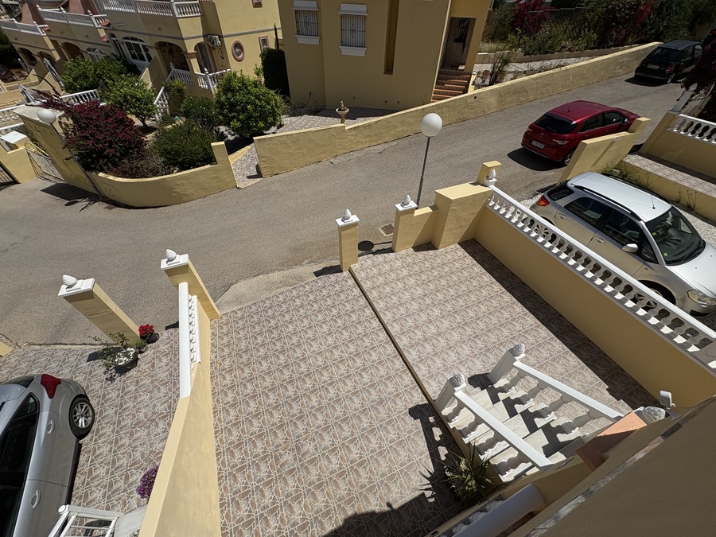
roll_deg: -0.7
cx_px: 358
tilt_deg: -44.5
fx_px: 290
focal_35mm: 14
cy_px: 268
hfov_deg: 102.1
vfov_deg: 85.7
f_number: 2.2
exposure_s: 1/5263
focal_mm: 2.22
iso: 40
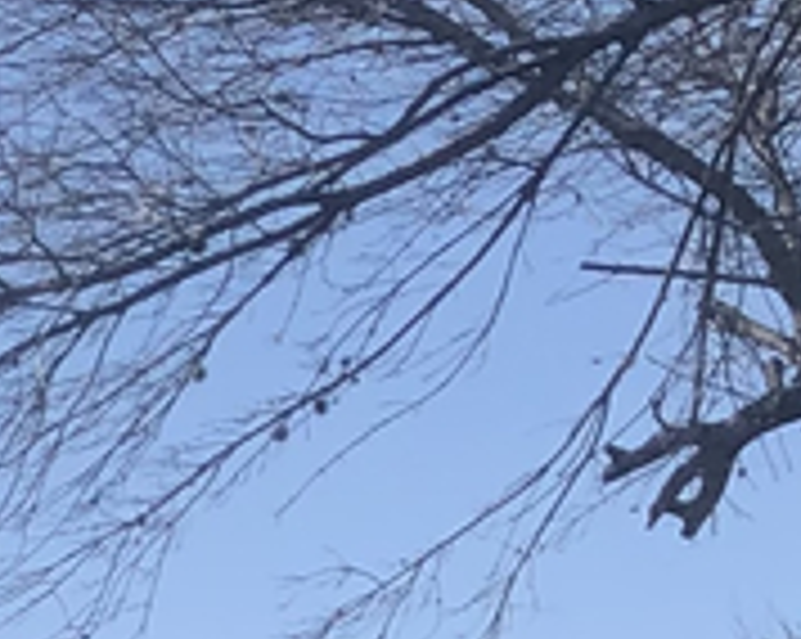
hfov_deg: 7.8
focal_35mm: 221
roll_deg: -0.5
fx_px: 5233
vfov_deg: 6.6
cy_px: 1598
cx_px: -1490
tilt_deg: -1.3
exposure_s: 1/2558
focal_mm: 4
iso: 20
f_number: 1.8
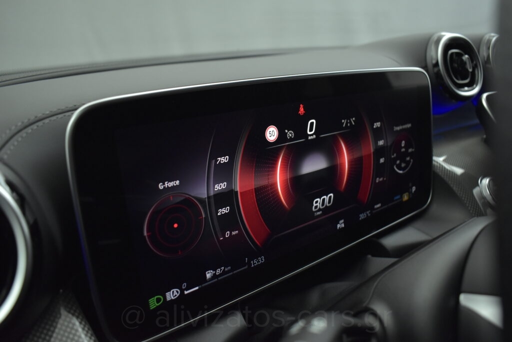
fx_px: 384
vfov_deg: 48.0
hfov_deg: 67.4
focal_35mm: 27
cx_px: 256
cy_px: 171
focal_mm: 18
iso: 1600
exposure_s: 1/100
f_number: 3.5
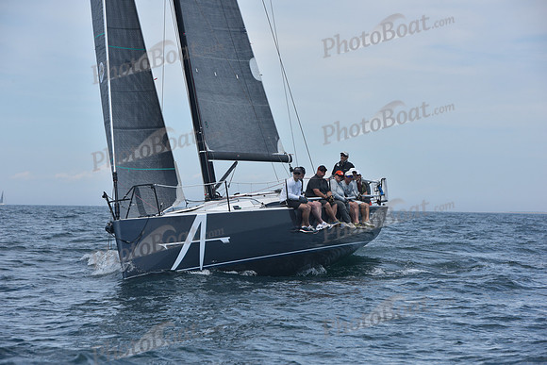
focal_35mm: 150
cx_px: 274
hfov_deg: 13.7
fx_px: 2280
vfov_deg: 9.2
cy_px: 182
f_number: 9
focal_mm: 150
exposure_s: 1/800
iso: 250
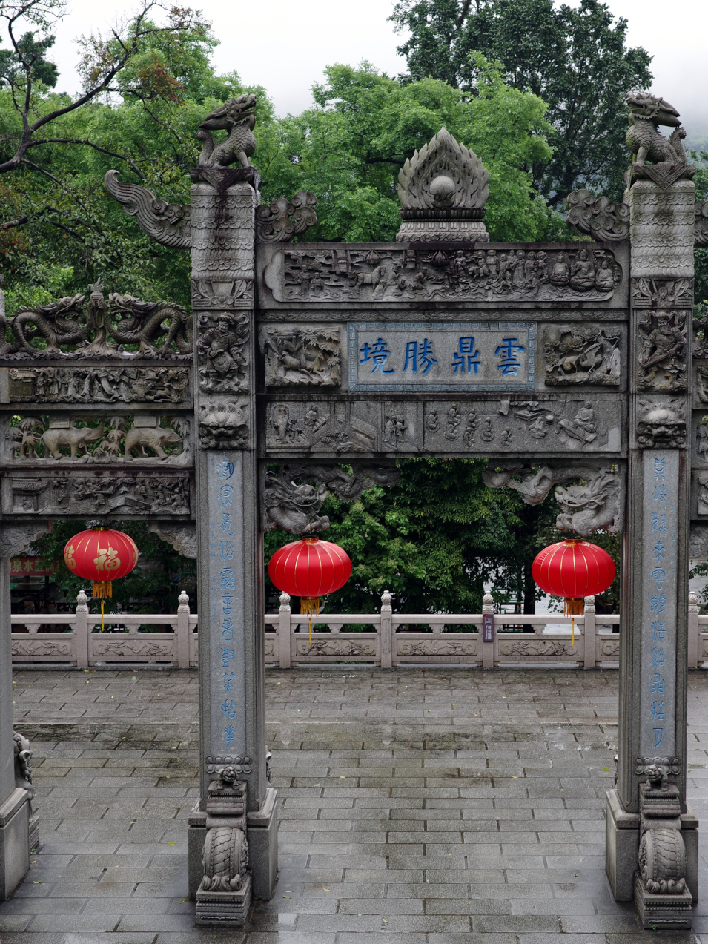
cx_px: 391
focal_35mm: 58
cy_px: 472
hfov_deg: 25.2
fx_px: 1581
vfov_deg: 33.2
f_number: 2.8
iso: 200
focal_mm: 26
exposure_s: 1/125
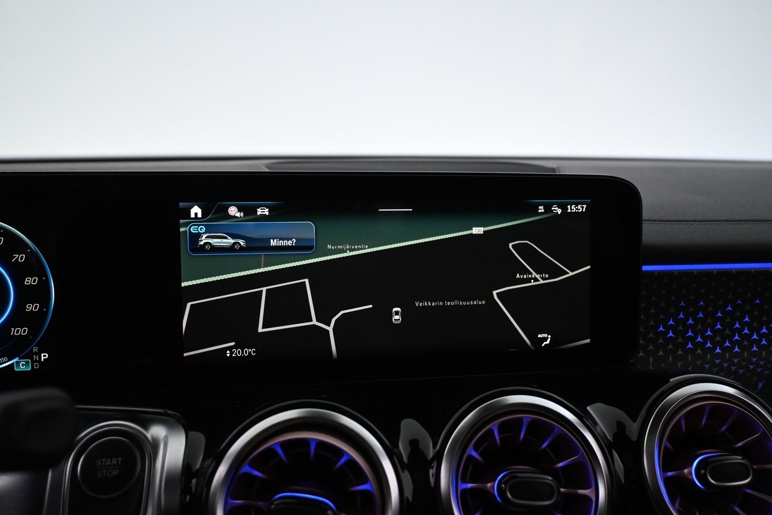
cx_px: 386
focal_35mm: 28
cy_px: 258
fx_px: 611
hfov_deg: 64.6
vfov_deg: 45.7
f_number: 3.8
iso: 3200
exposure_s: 1/125
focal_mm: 19
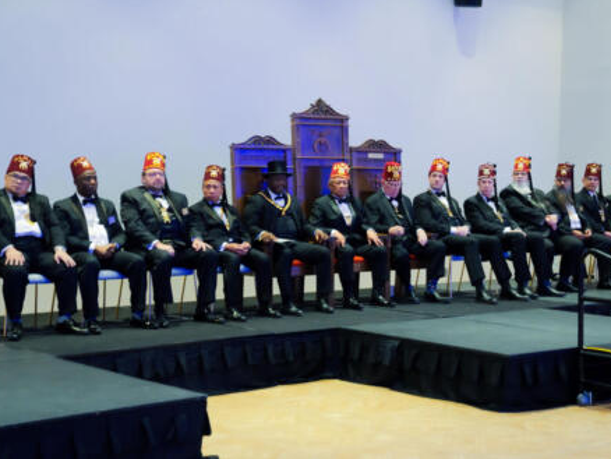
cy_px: 228
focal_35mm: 68
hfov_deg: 28.5
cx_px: 333
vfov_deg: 21.6
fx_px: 1201
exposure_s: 1/160
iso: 3200
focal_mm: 62
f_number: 2.8
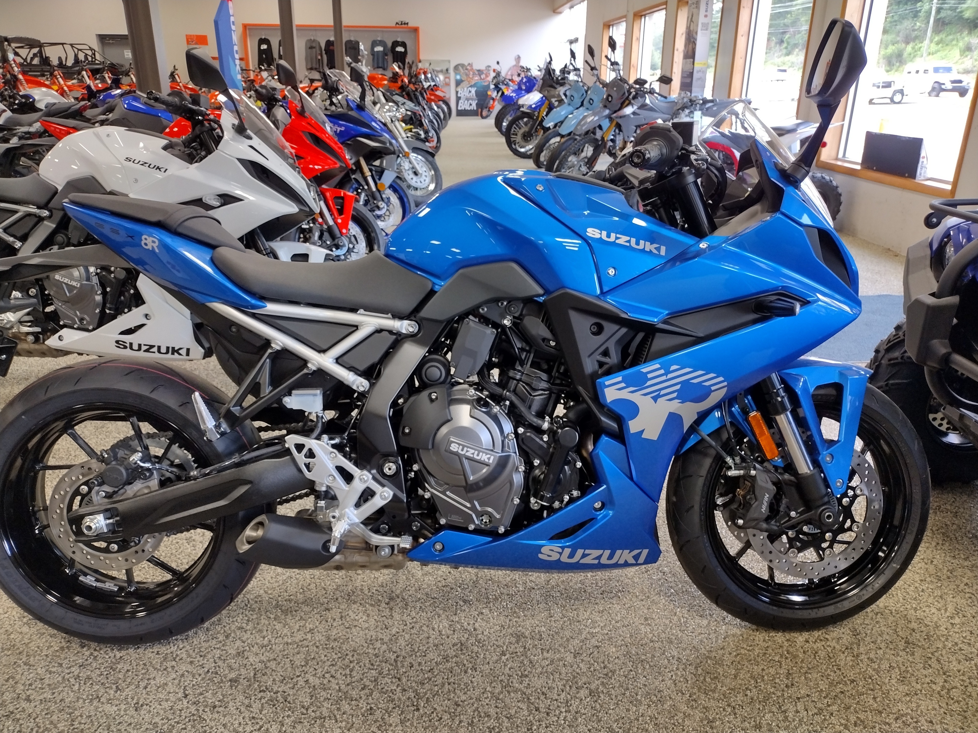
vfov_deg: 51.4
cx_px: 489
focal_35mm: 27
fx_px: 763
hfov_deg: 65.3
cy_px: 366
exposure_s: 1/60
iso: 173
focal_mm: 4.71
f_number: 1.7
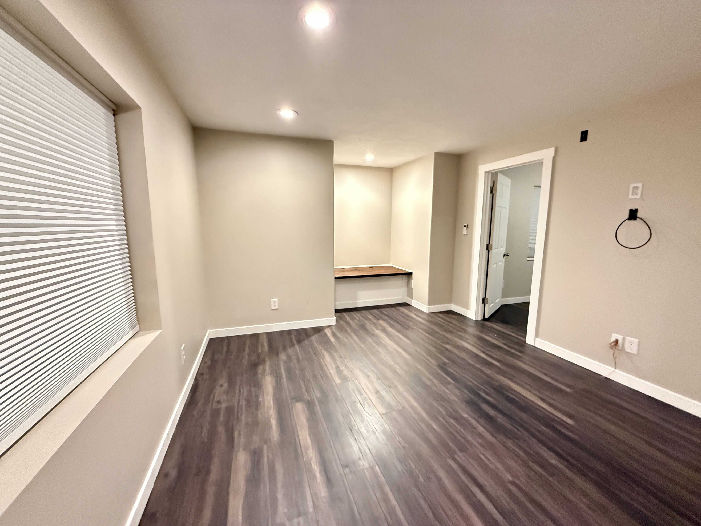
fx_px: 284
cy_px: 263
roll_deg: -0.4
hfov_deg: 102.1
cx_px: 350
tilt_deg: -7.0
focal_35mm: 14
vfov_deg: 85.7
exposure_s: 1/40
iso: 1250
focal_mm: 2.22
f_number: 2.2
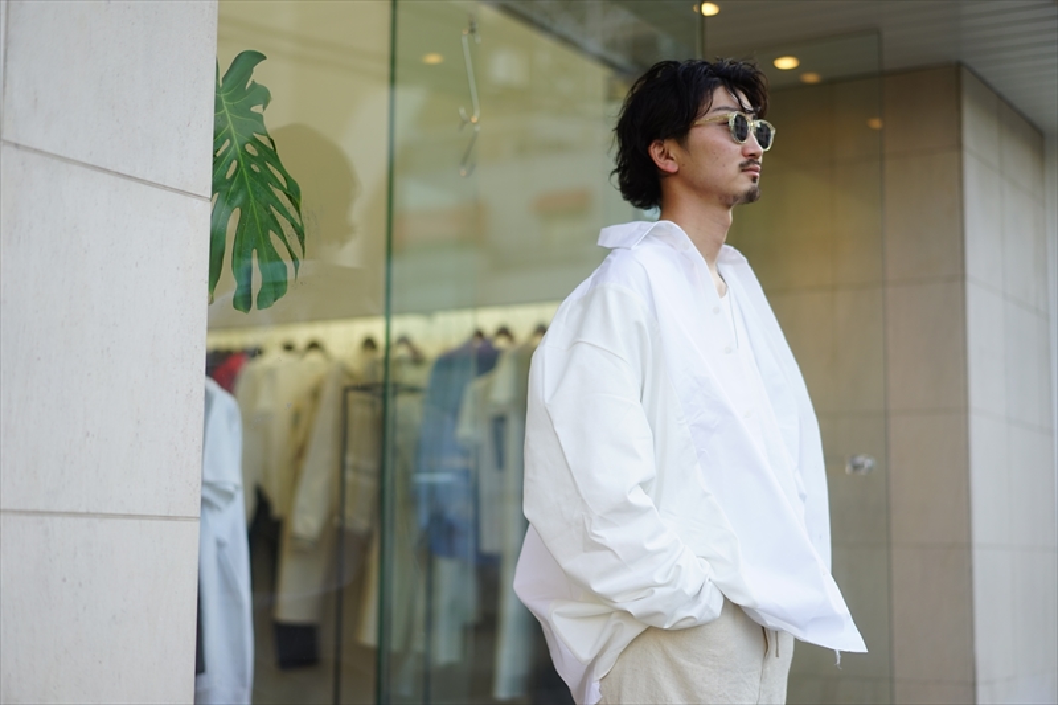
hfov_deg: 36.3
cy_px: 352
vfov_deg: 24.6
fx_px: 1616
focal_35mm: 55
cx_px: 529
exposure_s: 1/250
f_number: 2
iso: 100
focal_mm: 55
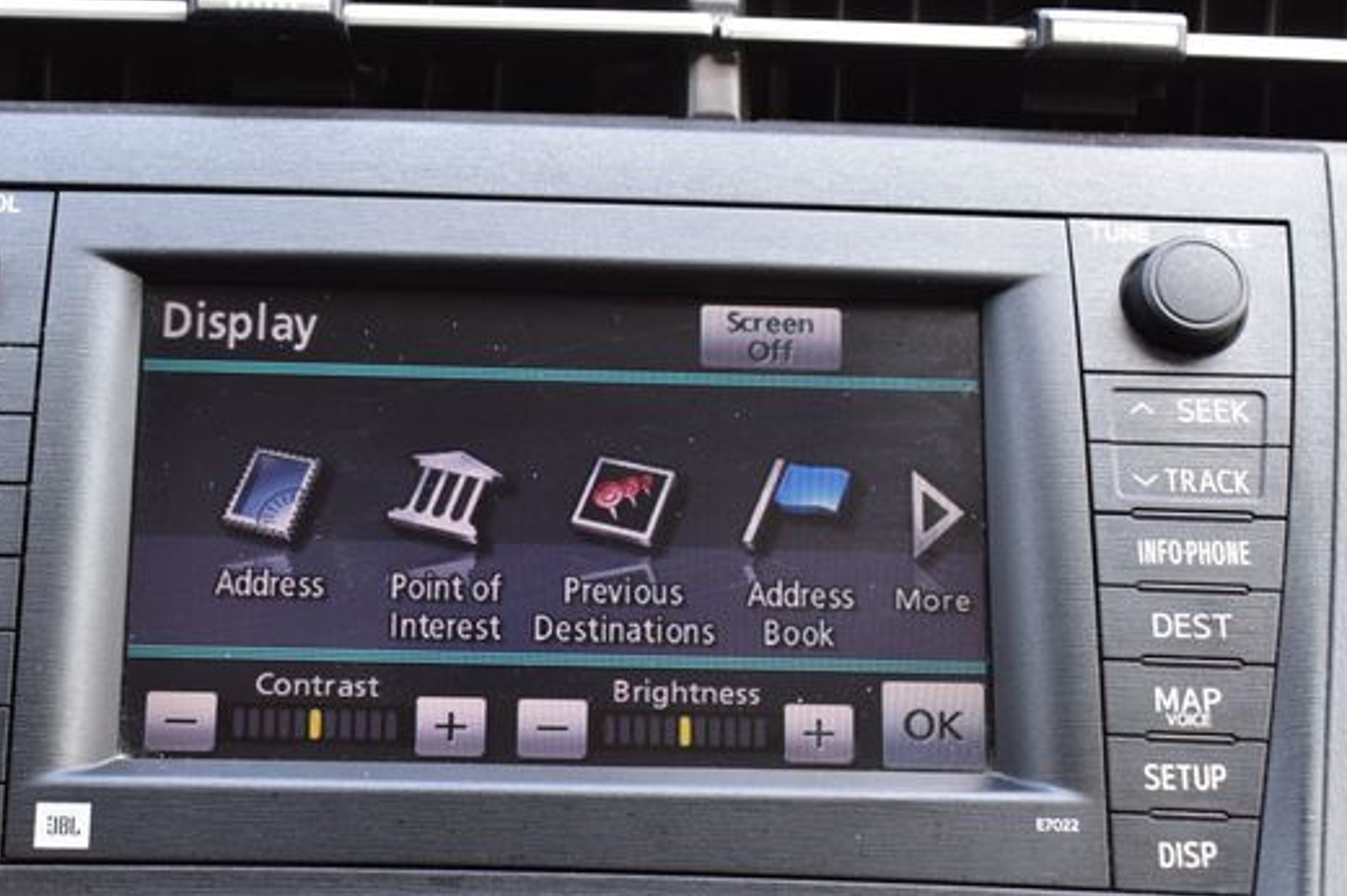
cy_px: 515
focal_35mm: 65
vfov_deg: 21.0
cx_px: 585
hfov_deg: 31.1
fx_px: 2416
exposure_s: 1/50
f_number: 8
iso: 400
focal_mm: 35
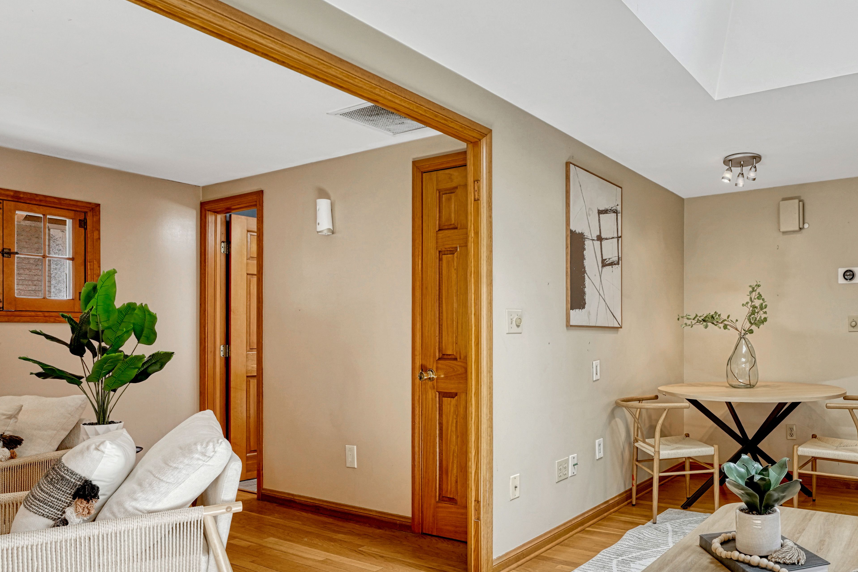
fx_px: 524
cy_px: 334
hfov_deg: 73.3
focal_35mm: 22
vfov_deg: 56.9
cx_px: 638
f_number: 8
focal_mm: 14
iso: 400
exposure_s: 1/10
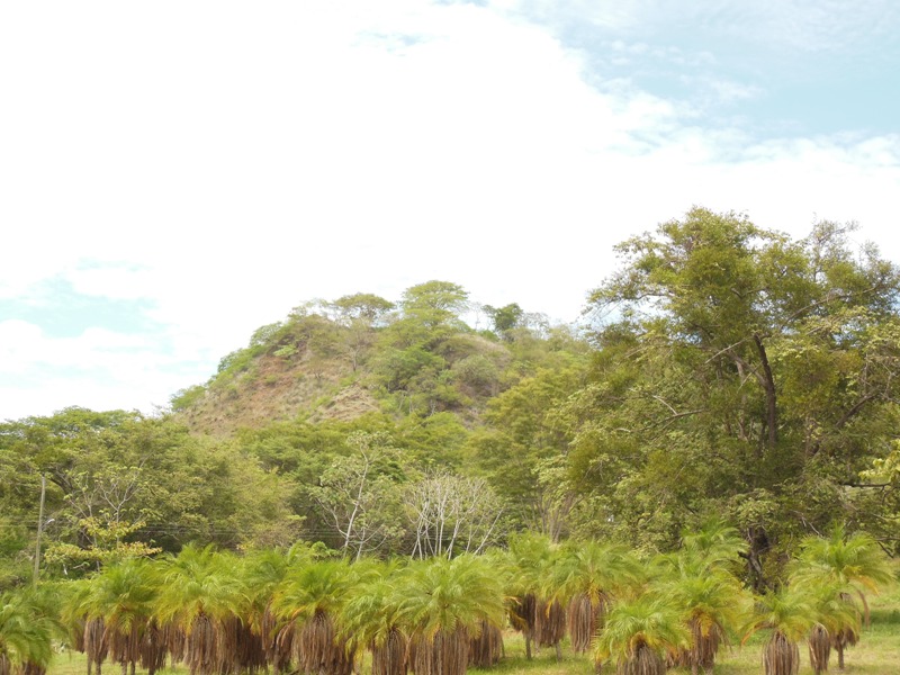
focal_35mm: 66
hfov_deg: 29.4
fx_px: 1716
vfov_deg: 22.3
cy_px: 338
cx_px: 450
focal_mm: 11.7
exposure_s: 1/320
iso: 125
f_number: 4.3
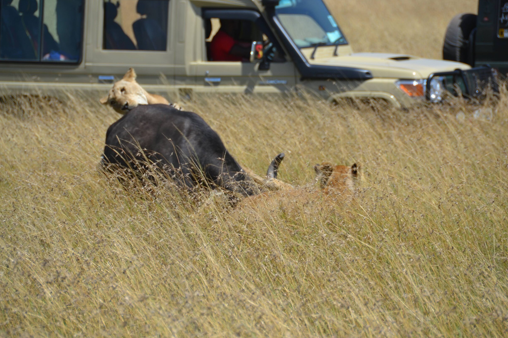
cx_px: 257
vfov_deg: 4.3
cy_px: 167
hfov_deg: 6.5
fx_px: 4473
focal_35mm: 317
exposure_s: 1/500
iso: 110
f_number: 5.6
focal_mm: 200
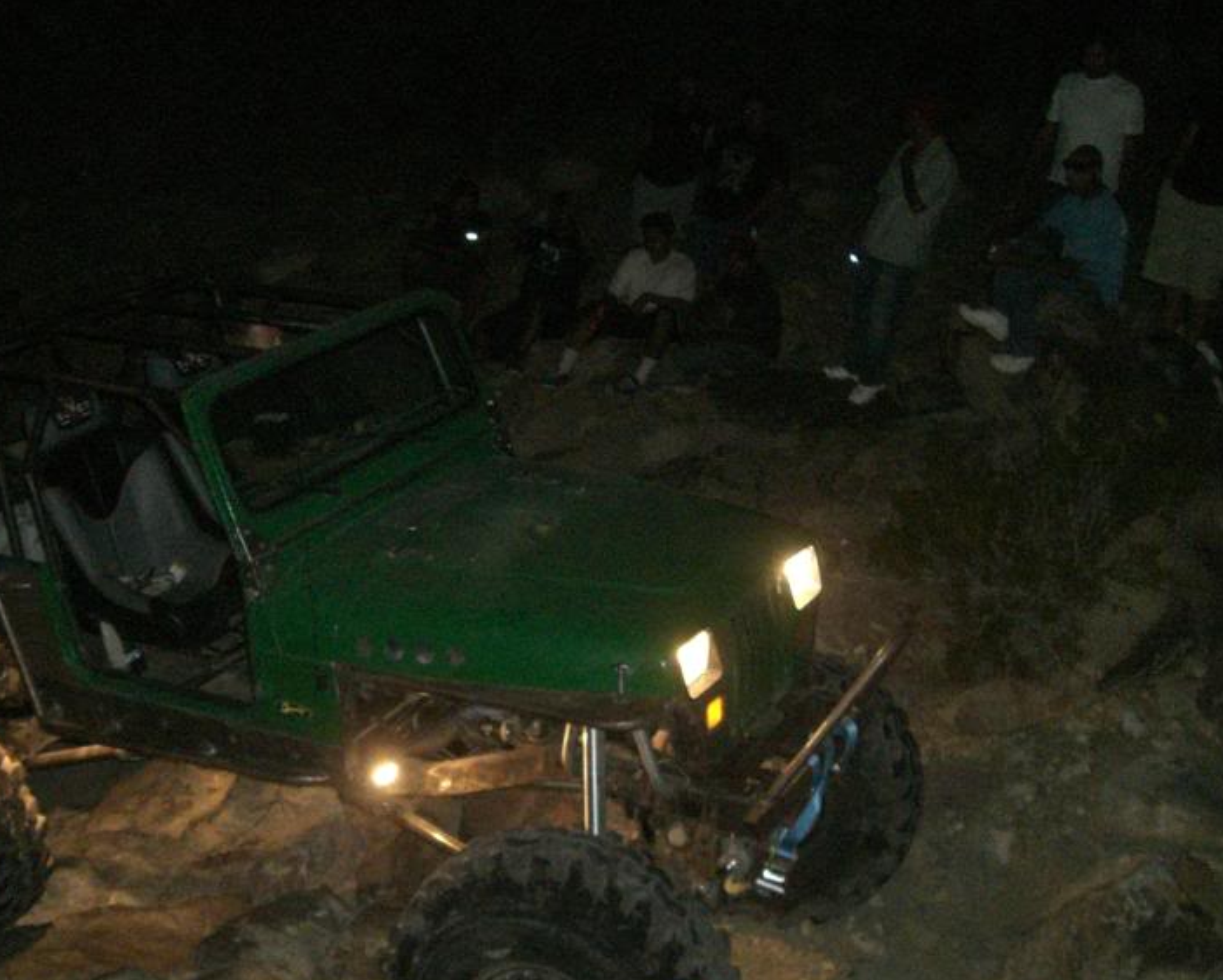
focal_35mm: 54
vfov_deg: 28.1
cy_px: 580
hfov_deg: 34.6
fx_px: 1955
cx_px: 506
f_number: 2.7
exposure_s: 1/60
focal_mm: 6.2
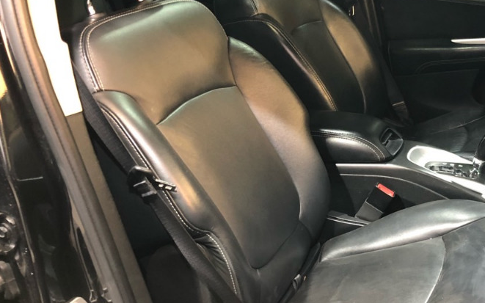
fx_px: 608
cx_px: 309
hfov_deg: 43.1
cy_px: 153
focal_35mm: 46
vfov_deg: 28.0
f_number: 1.8
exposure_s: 1/7
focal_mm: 3.99
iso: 80
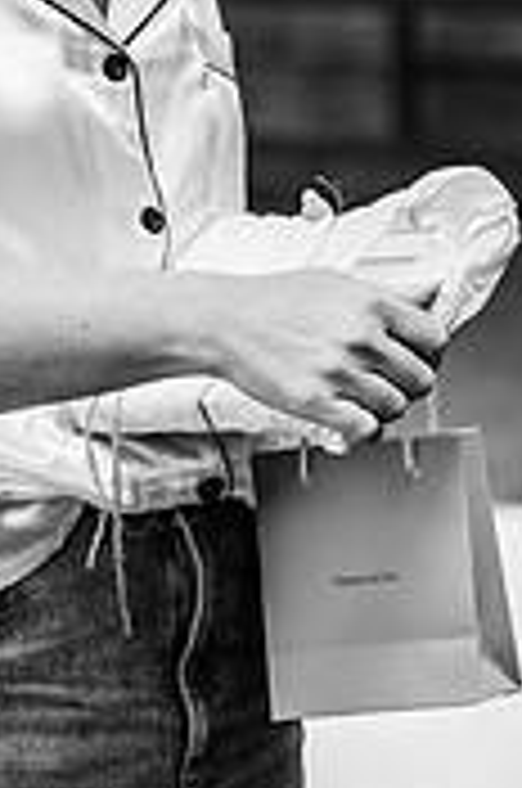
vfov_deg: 9.3
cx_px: 187
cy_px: -77
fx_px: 4782
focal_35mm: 219
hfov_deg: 6.2
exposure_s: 1/800
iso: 100
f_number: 3.5
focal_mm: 85
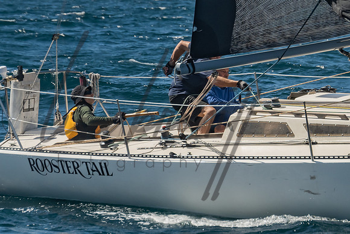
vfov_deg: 3.3
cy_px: 37
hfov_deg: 4.9
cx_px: 260
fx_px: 4096
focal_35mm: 421
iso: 160
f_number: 6.3
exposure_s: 1/800
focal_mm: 140
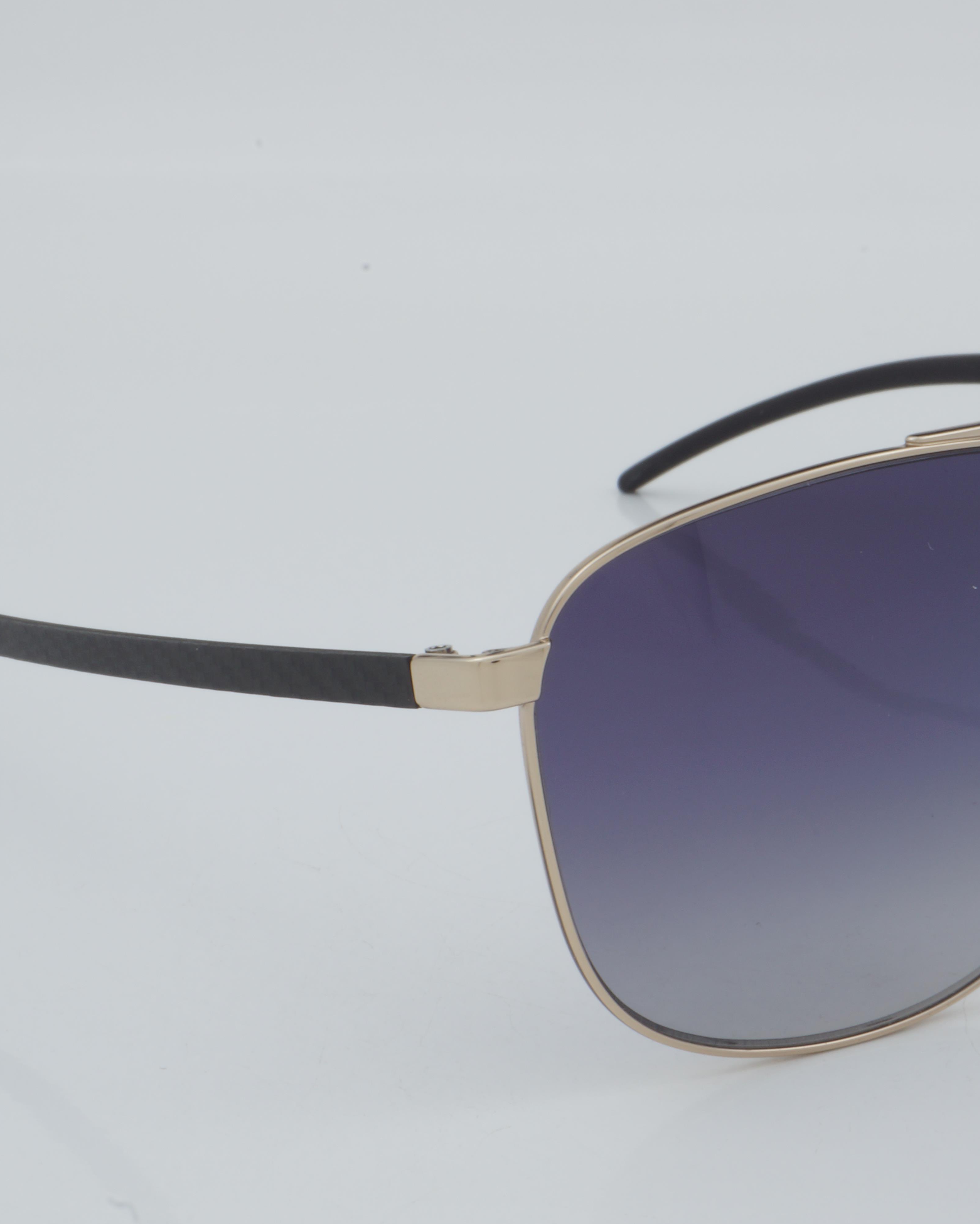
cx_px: 705
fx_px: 3843
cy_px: 613
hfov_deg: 14.5
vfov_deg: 18.1
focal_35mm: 106
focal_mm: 50
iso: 100
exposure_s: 1/3
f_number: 32
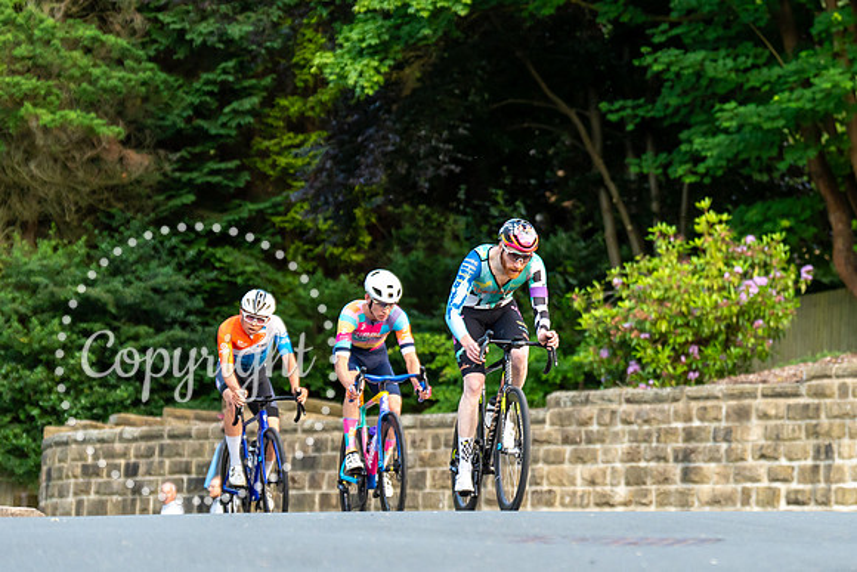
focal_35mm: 155
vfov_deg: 8.8
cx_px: 577
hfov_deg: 13.2
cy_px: 278
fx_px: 3697
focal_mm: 105
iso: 1250
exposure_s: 1/1000
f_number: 2.8
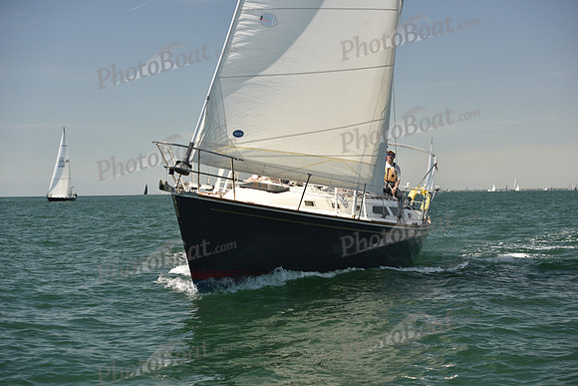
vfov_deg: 19.5
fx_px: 1124
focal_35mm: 70
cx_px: 289
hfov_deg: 28.8
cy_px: 193
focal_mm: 70
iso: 250
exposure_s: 1/800
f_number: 4.5
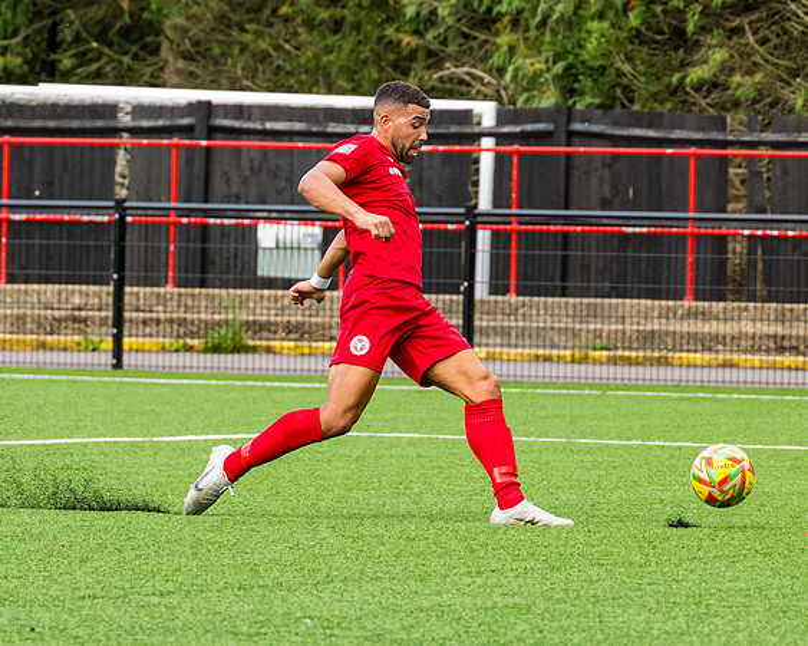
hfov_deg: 5.1
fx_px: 9146
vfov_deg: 4.0
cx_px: 106
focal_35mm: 383
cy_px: 394
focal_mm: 130
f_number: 4.5
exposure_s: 1/1600
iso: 800
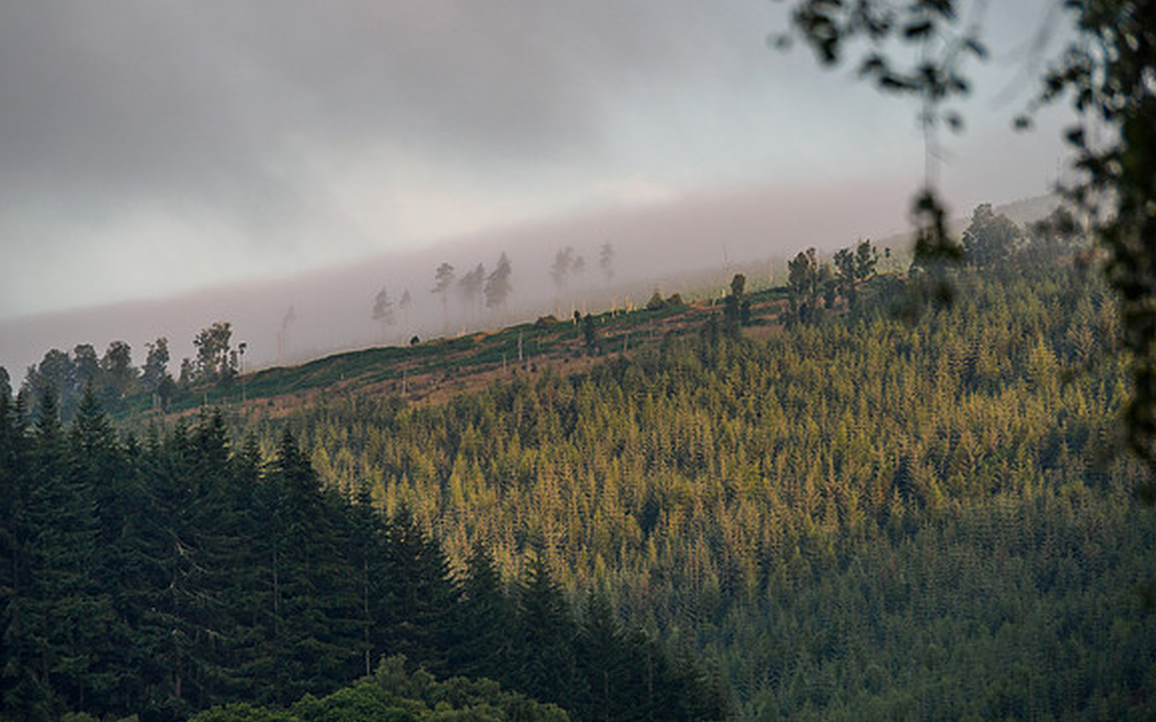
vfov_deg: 5.1
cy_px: 376
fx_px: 8065
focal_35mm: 256
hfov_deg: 8.2
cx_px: 580
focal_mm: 120
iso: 200
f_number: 5.6
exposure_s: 1/125
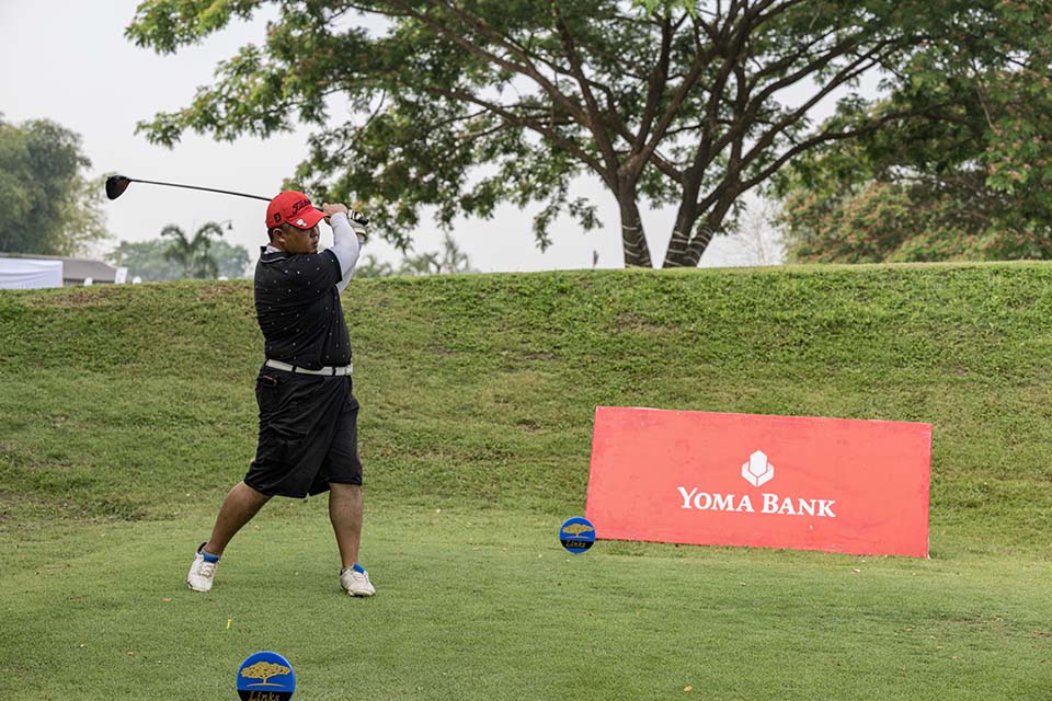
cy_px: 350
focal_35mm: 70
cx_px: 526
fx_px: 2045
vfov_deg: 19.5
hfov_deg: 28.8
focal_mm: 70
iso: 720
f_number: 5
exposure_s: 1/1250
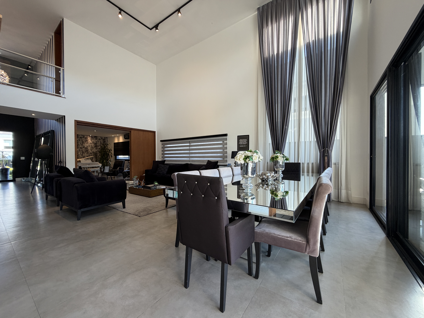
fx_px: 171
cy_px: 159
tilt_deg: +0.1
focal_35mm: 14
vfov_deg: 85.7
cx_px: 212
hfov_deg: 102.1
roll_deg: +0.9
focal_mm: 2.22
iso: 125
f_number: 2.2
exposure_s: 1/120
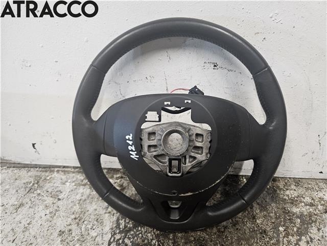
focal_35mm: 23
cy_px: 123
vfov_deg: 58.9
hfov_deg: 73.9
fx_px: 217
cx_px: 164
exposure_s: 1/100
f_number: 1.8
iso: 400
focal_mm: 5.4
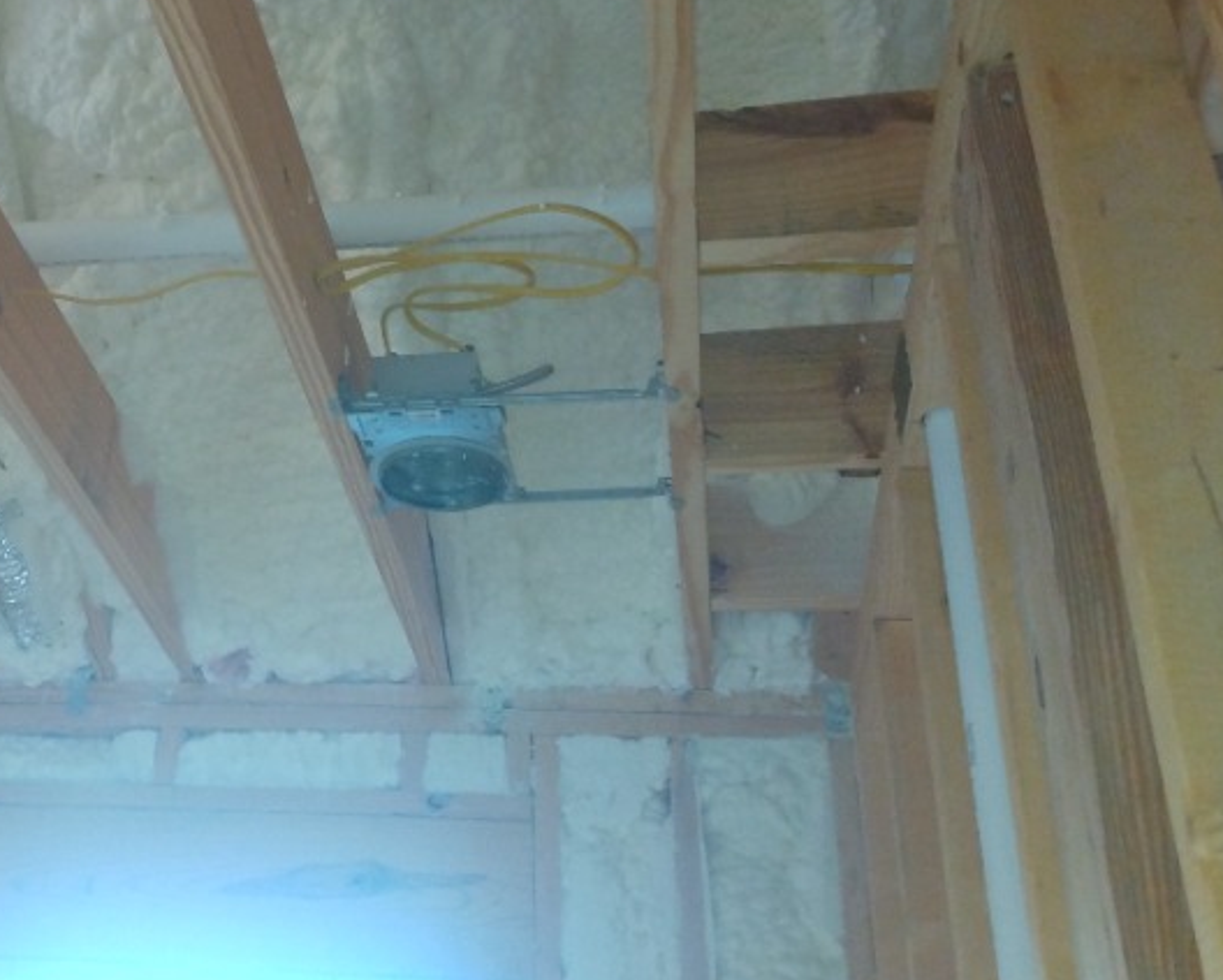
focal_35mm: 34
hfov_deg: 49.3
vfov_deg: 42.7
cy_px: 317
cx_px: 218
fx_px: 1231
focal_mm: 3.54
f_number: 2
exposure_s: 1/30
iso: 481
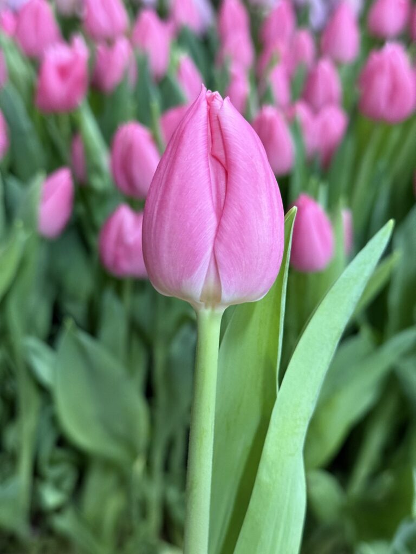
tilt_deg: -33.5
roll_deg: -1.2
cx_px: 208
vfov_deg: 39.7
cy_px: 277
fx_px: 769
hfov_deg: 30.3
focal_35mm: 48
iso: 320
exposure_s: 1/33
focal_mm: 6.76
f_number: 1.78
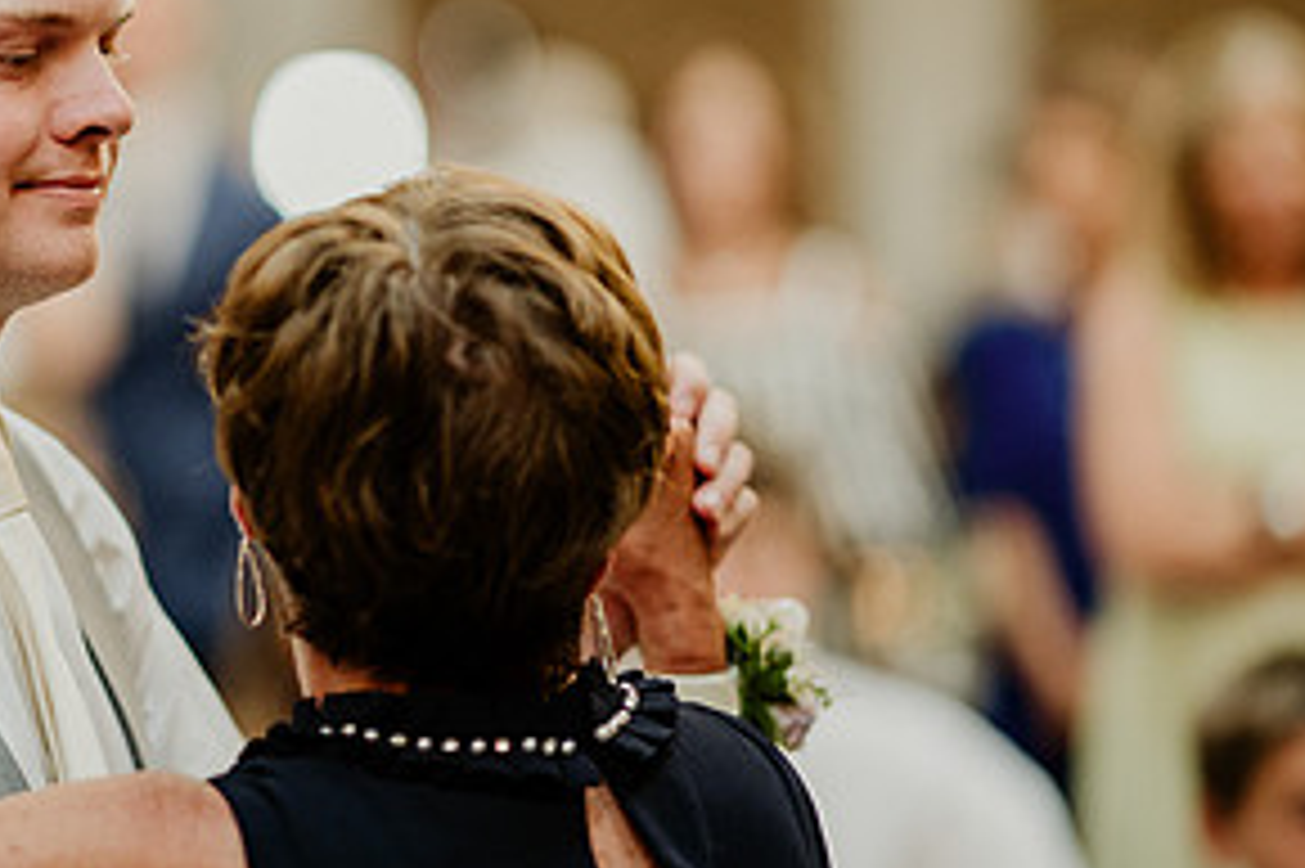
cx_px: 176
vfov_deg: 6.5
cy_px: 346
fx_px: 7608
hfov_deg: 9.8
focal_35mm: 210
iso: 1250
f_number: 1.6
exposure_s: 1/200
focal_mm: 105
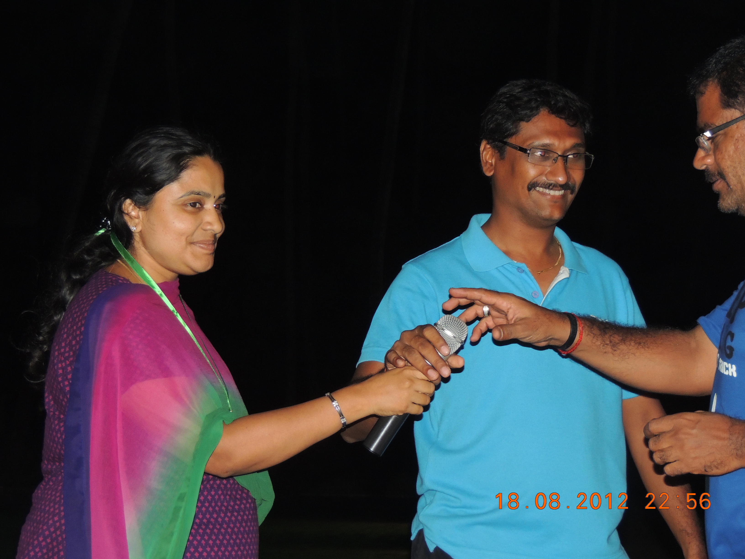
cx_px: 372
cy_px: 280
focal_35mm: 100
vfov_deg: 14.8
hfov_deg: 19.6
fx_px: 2152
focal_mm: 17.8
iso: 560
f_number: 4.1
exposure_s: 1/60
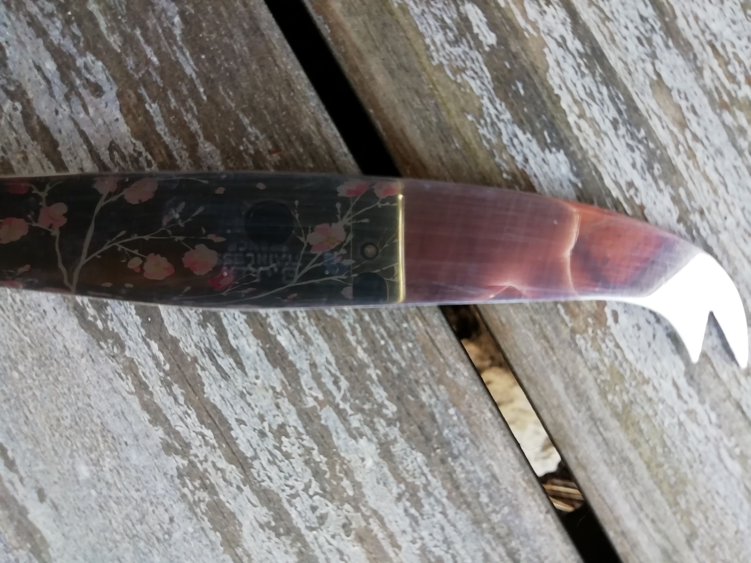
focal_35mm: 26
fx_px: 564
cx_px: 376
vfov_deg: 53.1
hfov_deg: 67.3
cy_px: 282
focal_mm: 3.21
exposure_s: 1/50
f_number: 2.2
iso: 80
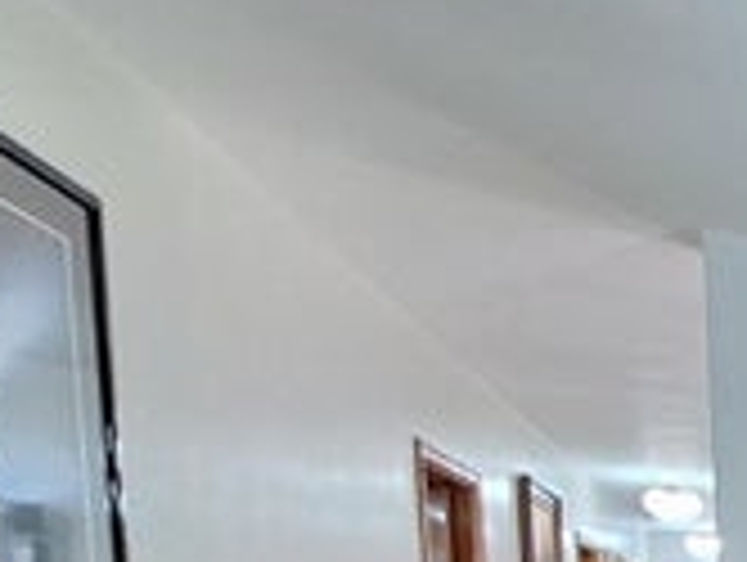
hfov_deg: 23.0
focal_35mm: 50
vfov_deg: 24.0
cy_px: 805
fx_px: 1081
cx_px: 1310
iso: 200
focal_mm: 1.74
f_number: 2.2
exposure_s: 1/30
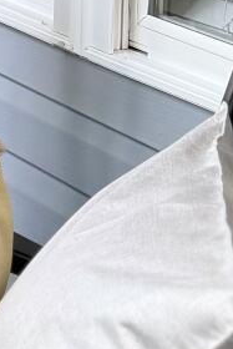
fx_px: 1726
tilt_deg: -1.6
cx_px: -467
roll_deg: -1.6
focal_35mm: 178
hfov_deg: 6.9
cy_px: -305
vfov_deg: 10.7
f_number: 1.78
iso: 160
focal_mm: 6.76
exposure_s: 1/121
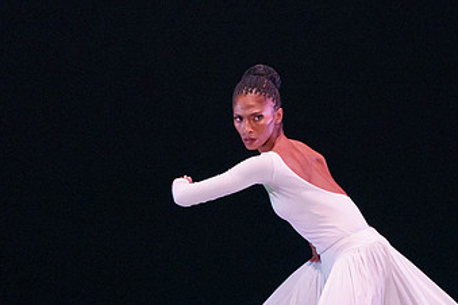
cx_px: 346
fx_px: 11004
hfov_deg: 2.4
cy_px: 121
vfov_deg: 1.6
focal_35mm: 865
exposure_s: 1/400
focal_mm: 370
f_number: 6.3
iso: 5000
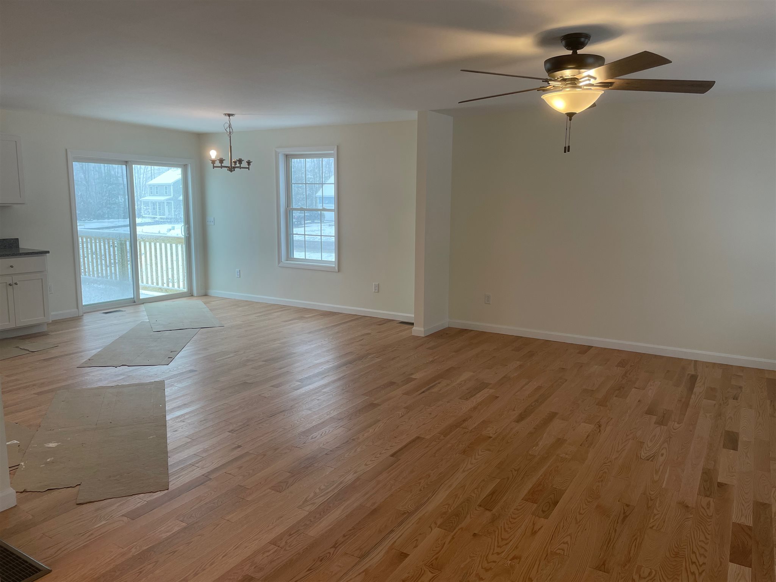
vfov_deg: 53.1
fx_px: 583
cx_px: 388
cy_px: 291
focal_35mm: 26
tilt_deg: -8.7
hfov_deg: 67.3
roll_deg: -0.2
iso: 64
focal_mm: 4.2
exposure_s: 1/120
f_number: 1.6
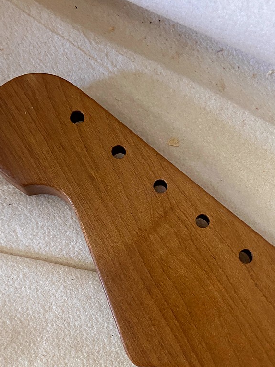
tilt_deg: -79.1
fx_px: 508
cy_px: 253
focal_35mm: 48
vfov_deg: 39.1
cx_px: 161
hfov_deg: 30.2
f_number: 1.8
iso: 200
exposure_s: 1/60
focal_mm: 4.25
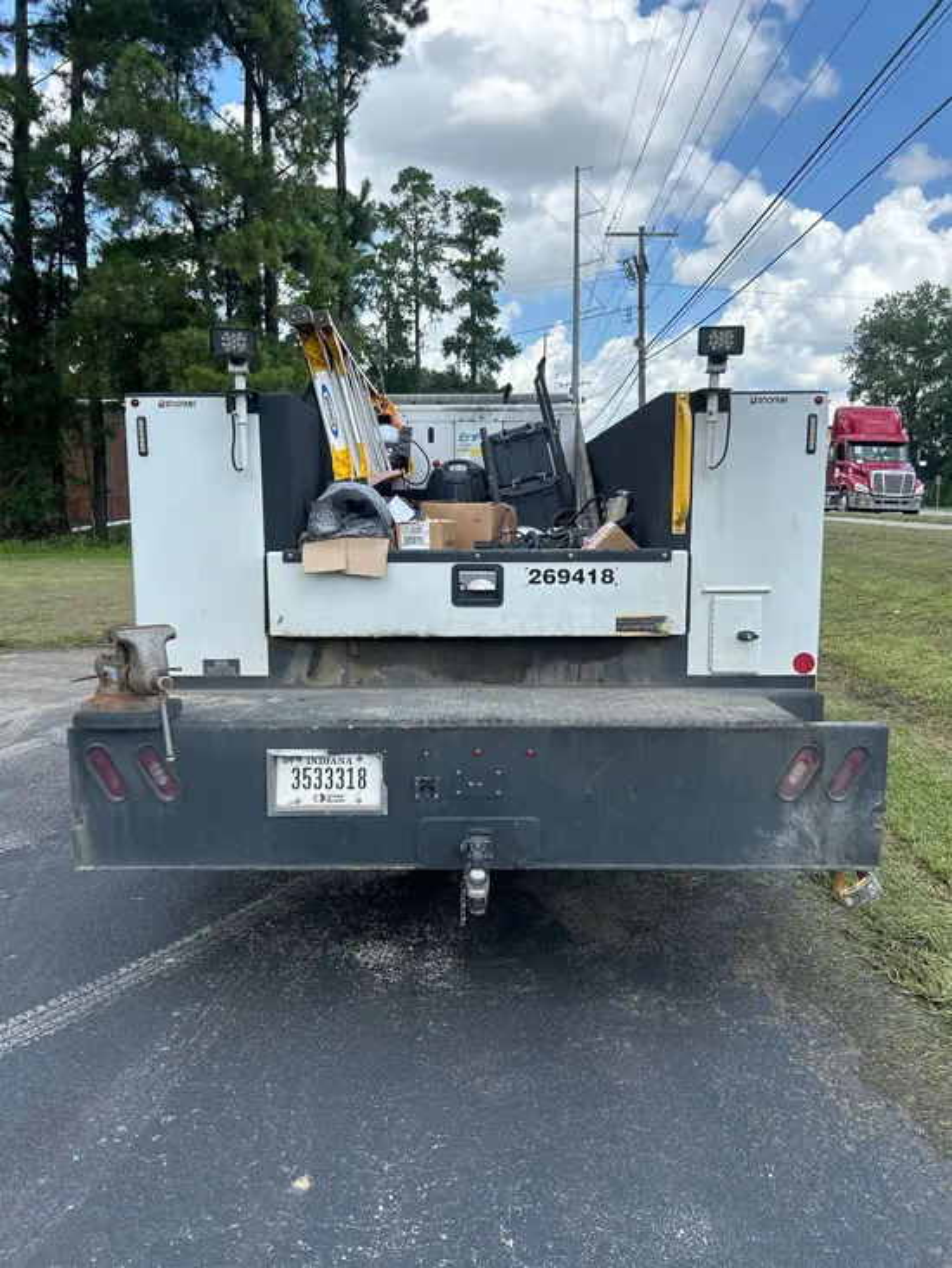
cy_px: 634
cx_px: 476
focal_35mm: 26
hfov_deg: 53.1
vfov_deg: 67.3
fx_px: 953
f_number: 1.5
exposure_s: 1/2165
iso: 50
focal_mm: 5.7
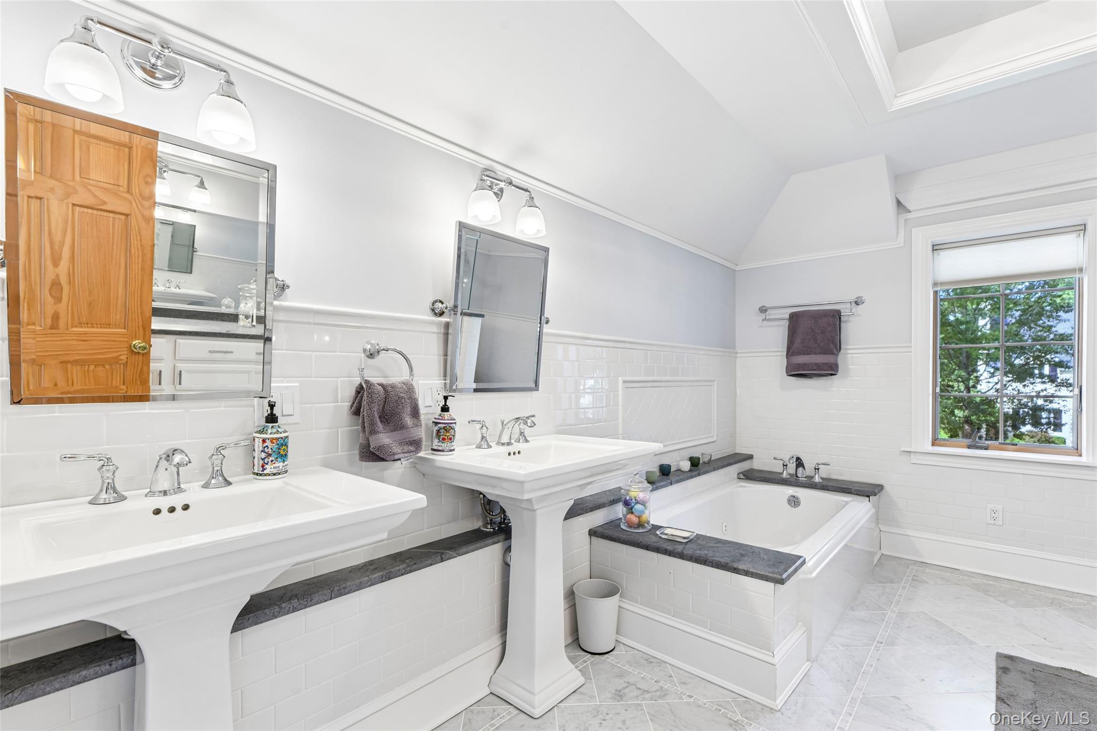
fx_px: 487
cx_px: 548
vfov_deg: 73.7
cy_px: 366
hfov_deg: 96.7
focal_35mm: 16
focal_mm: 16
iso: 250
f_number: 9
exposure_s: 1/10
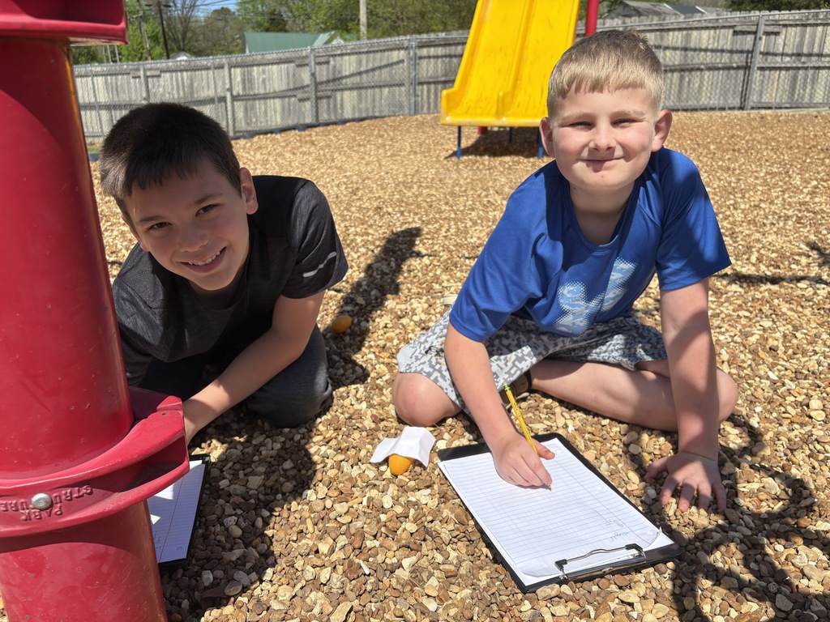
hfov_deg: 67.3
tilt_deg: -19.7
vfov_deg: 53.1
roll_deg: +0.7
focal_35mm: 26
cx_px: 415
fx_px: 623
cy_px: 311
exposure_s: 1/3623
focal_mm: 5.96
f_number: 1.6
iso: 50
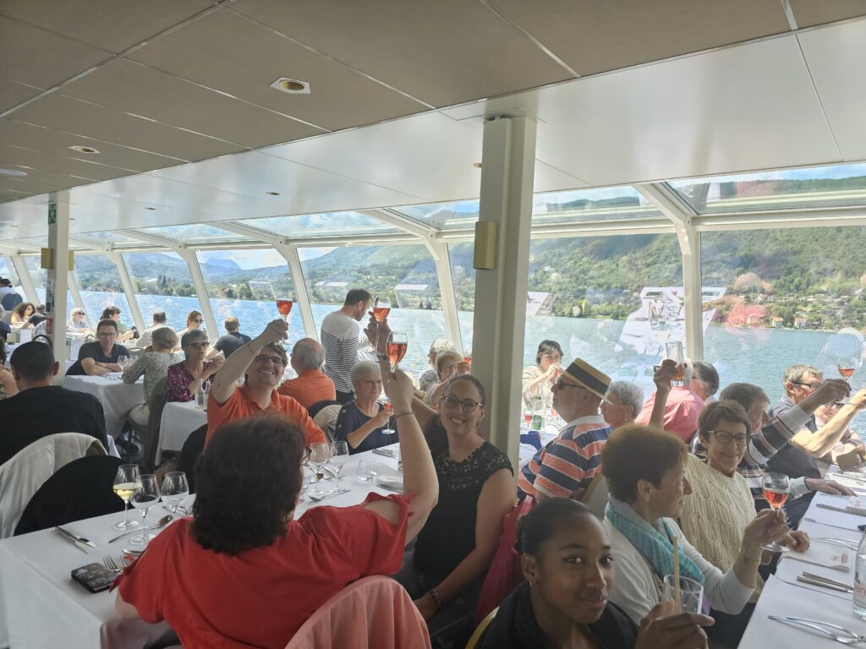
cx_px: 433
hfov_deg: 73.9
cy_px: 324
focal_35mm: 23
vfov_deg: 58.9
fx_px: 575
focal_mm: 6.3
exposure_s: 1/100
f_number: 1.7
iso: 25
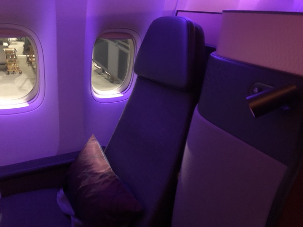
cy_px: 114
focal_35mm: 28
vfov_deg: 49.7
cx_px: 152
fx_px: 245
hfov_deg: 63.4
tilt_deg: -21.8
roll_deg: -3.8
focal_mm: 3.99
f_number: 1.8
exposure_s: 1/4
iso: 250
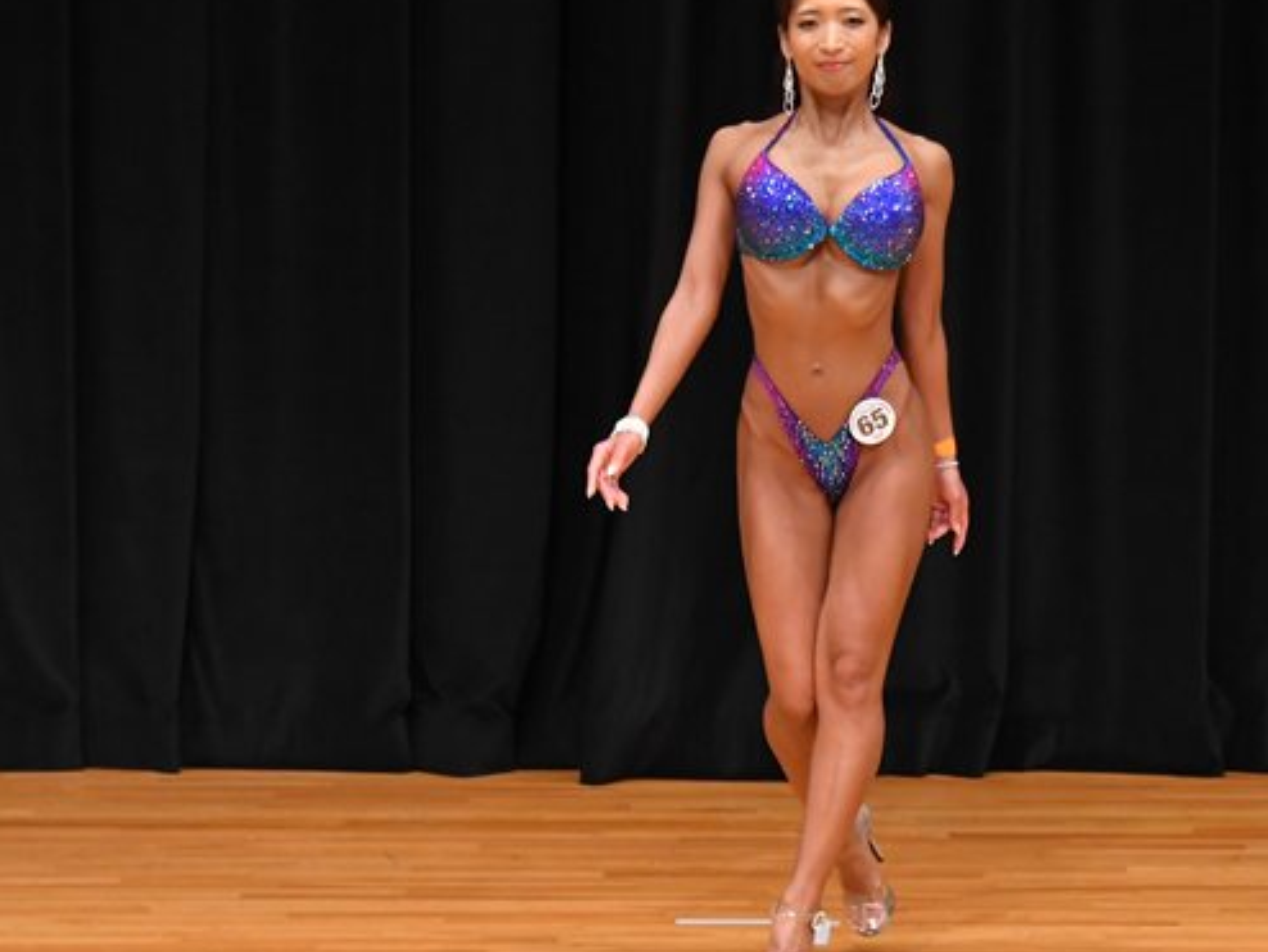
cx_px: 766
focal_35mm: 407
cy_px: 521
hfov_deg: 4.9
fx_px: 14916
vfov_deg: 3.7
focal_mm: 180
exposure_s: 1/400
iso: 4000
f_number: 5.6
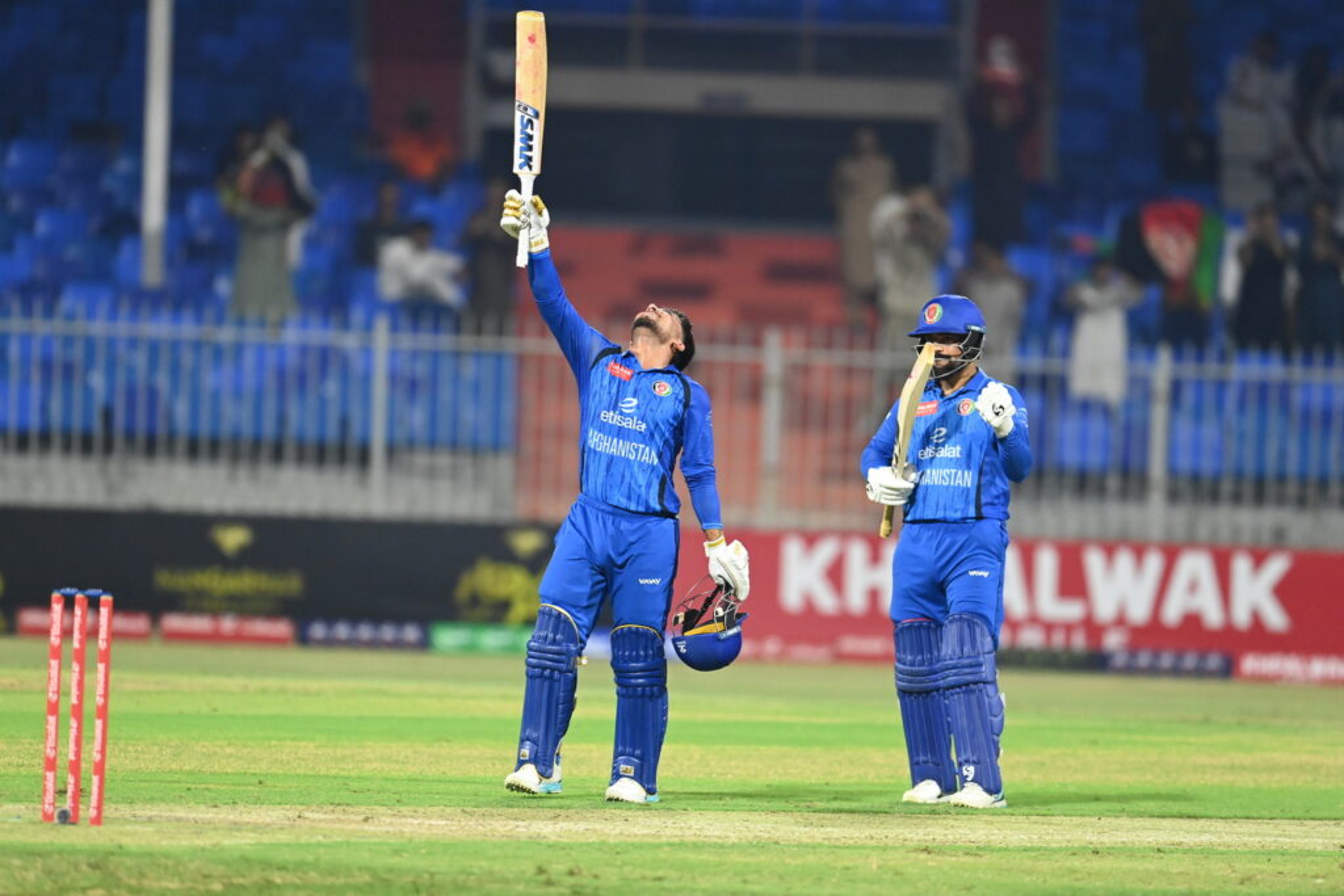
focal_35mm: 500
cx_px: 672
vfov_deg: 2.8
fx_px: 18668
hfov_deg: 4.1
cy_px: 448
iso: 5000
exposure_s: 1/1000
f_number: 4
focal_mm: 500
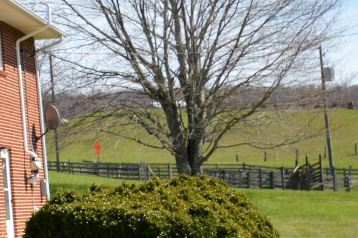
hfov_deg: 14.5
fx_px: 1193
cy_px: -13
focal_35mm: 120
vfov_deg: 11.2
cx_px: -334
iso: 100
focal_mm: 19
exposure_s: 1/200
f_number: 9
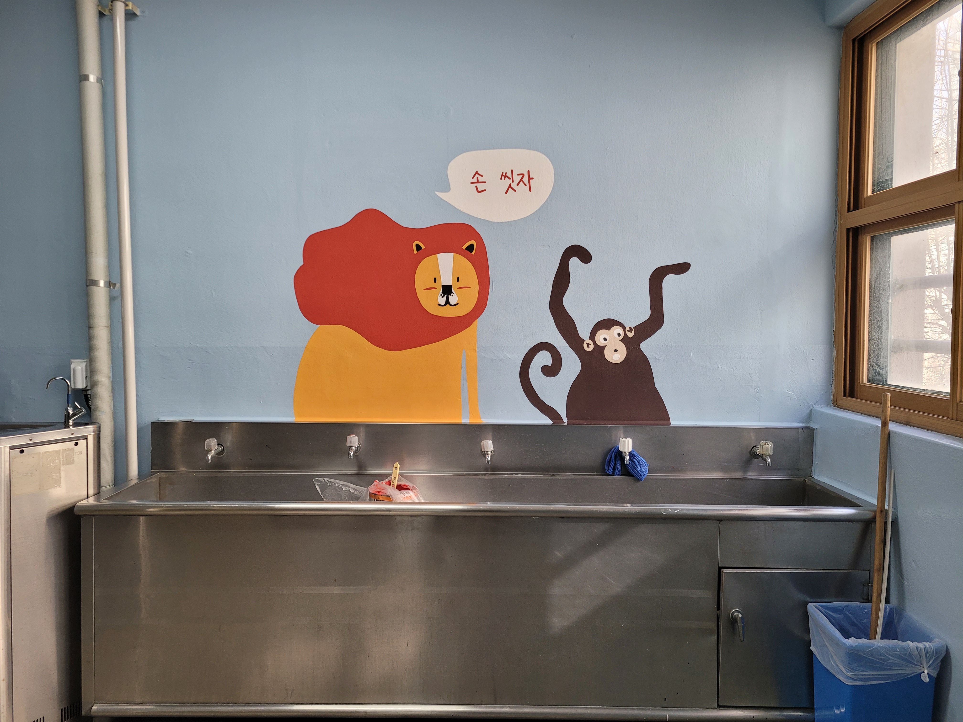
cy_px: 361
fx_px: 723
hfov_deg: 67.3
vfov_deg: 53.1
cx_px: 482
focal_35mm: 26
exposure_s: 1/120
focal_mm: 5.4
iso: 125
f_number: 1.8
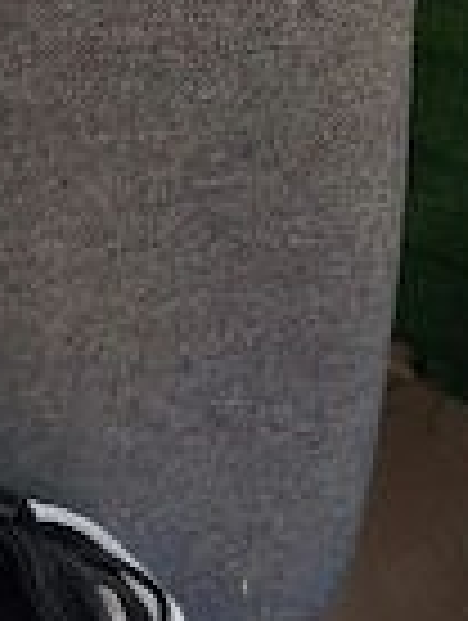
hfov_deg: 18.1
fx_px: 1402
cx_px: -86
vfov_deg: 21.5
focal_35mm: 78
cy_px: 896
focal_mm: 4
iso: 125
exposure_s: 1/120
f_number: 1.8
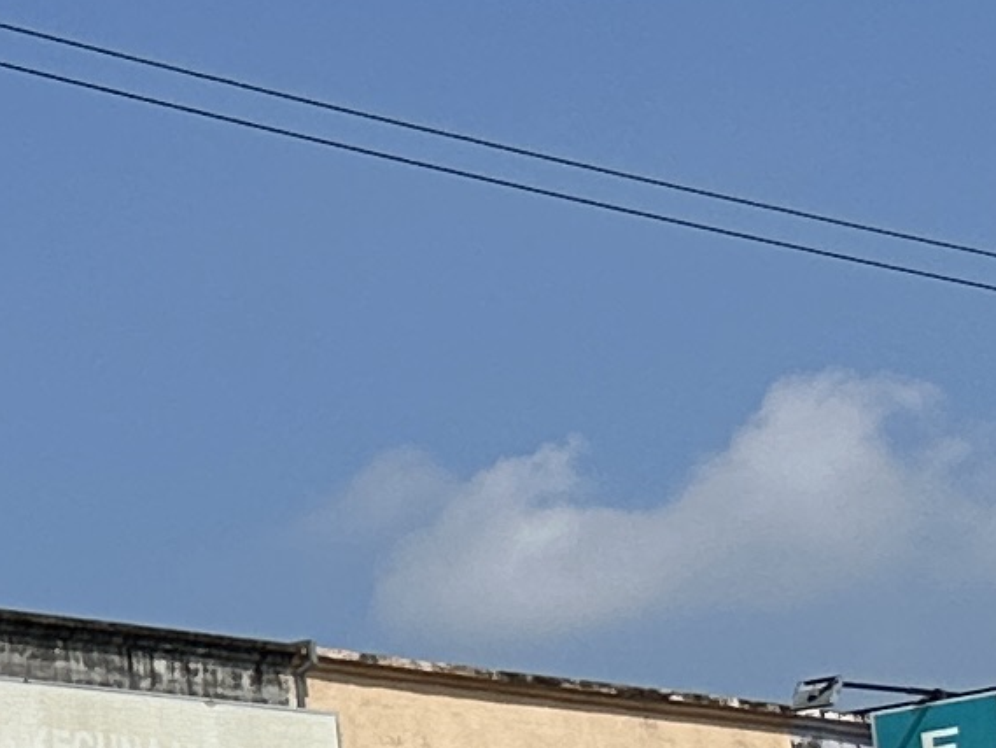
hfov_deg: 8.8
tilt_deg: +9.7
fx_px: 4892
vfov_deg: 8.7
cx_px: -2316
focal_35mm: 170
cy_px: 858
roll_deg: +1.4
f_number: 1.78
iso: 80
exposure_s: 1/8197
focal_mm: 6.86
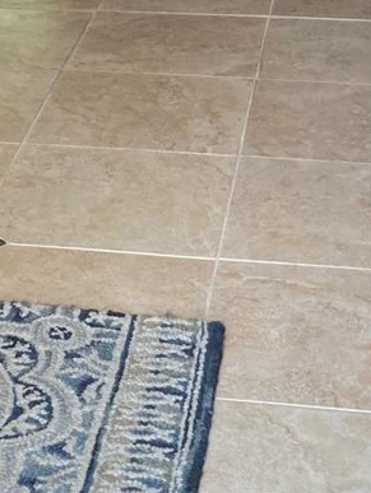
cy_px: -152
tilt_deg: -10.6
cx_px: -18
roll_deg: +1.7
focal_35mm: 111
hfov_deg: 13.2
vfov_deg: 16.7
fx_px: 1584
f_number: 1.8
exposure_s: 1/120
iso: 32
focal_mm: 3.99
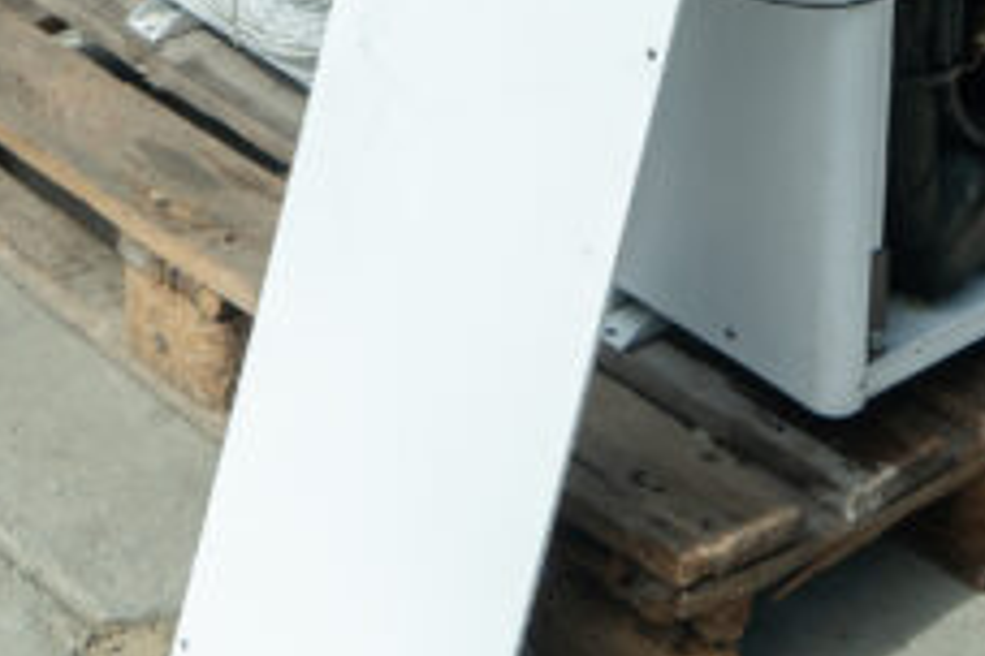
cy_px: -516
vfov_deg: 11.7
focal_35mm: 108
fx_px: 2955
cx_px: 467
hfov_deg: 18.9
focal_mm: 24
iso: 100
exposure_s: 1/250
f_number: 6.3
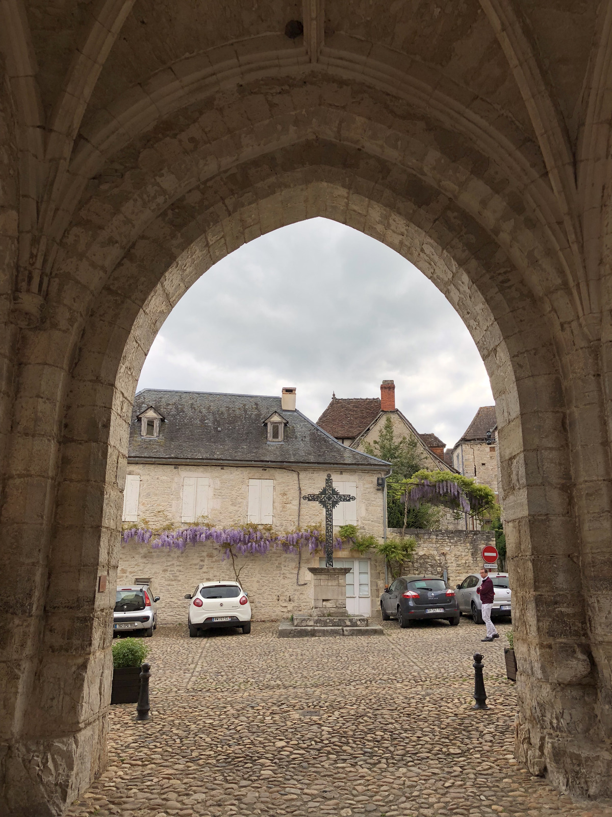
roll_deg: -0.3
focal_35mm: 28
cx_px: 306
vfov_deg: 63.4
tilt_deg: +15.3
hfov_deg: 49.7
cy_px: 408
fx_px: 660
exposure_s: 1/400
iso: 20
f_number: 1.8
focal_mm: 4
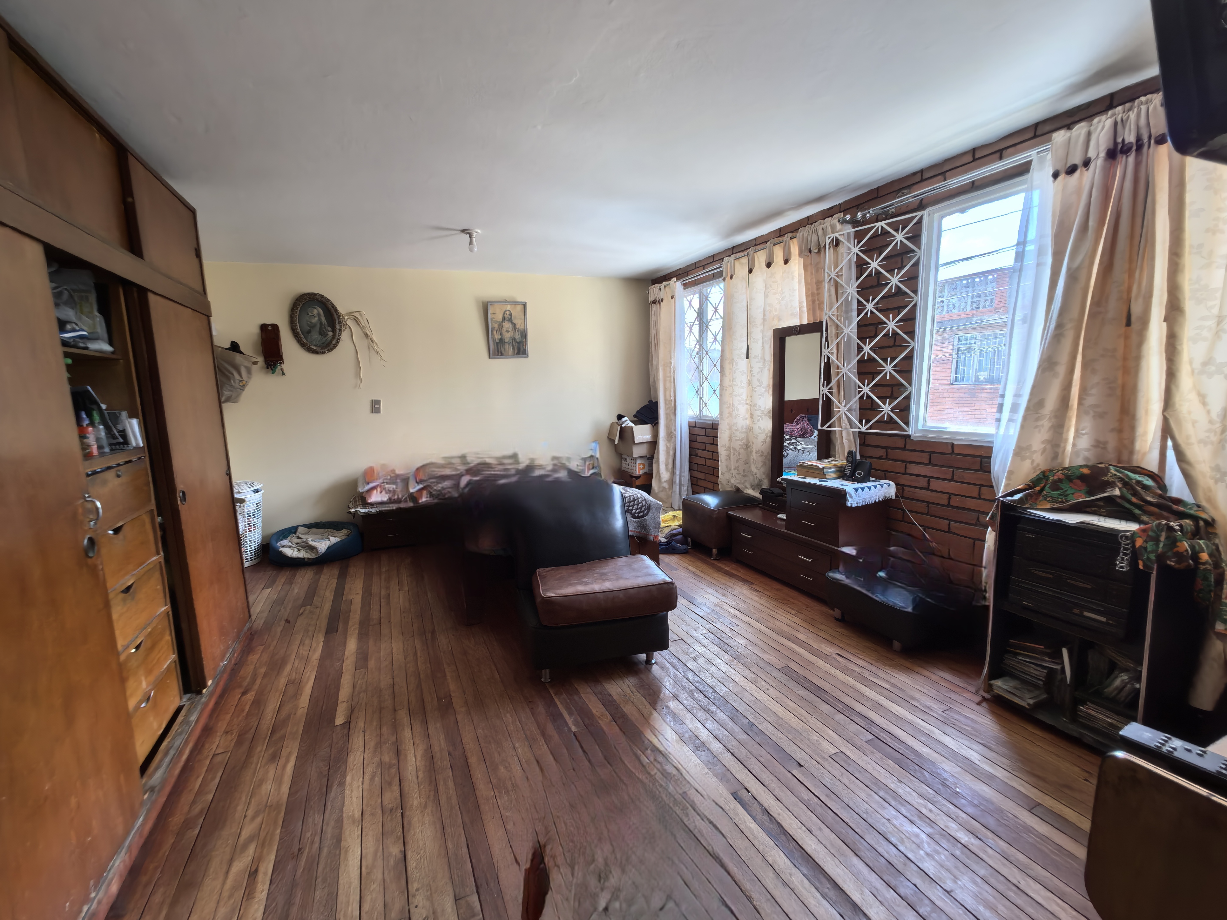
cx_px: 583
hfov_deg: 102.0
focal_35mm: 14
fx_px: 496
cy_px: 460
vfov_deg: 85.7
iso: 125
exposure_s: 1/100
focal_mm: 1.76
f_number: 2.2
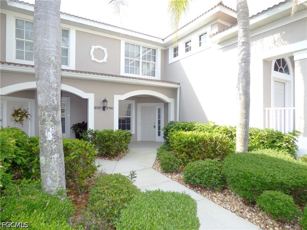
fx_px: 177
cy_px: 115
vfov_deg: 66.0
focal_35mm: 20
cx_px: 154
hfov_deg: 81.7
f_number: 2.8
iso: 100
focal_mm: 3.58
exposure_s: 1/400
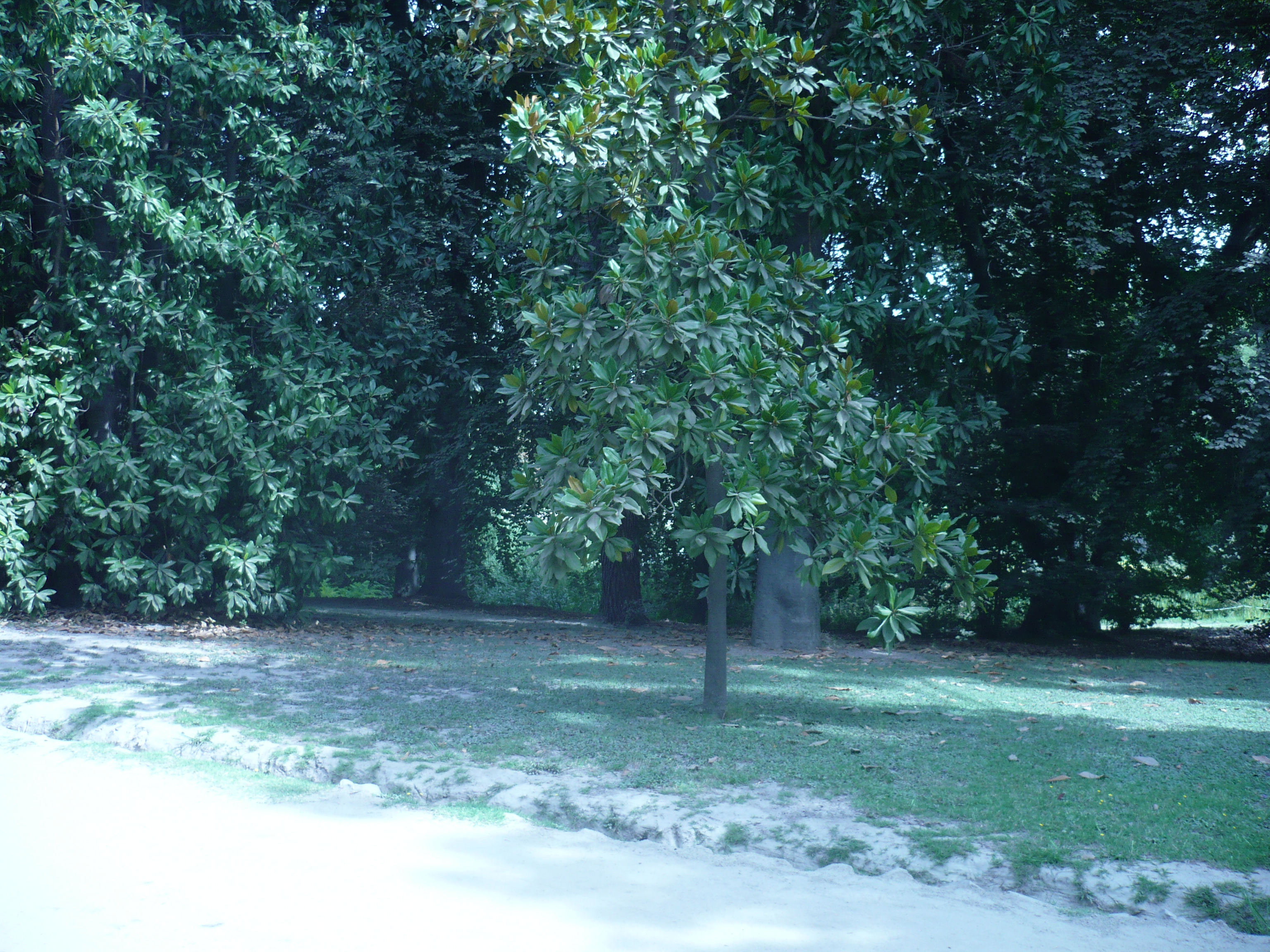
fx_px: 1284
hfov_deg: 52.6
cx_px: 635
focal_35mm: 35
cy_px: 476
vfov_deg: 40.7
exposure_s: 1/200
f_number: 2.8
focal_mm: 5.8
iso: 100
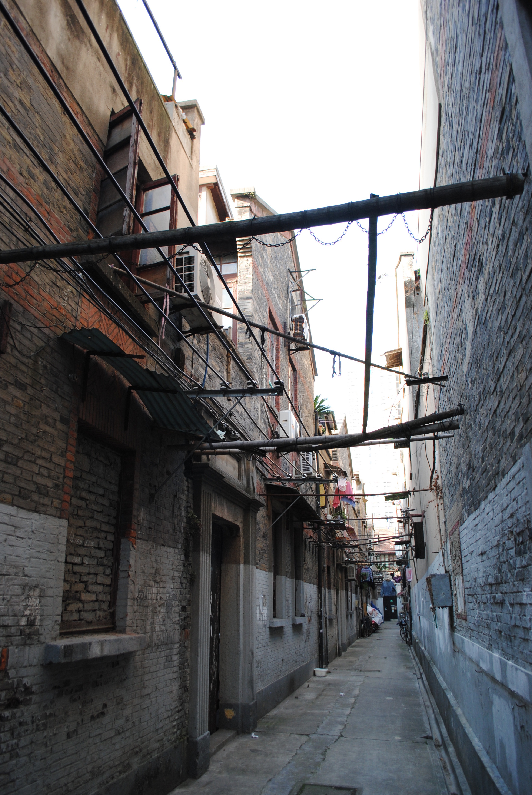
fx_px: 597
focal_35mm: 27
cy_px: 398
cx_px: 266
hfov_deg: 48.0
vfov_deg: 67.3
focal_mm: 18
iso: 200
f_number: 5
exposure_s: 1/100
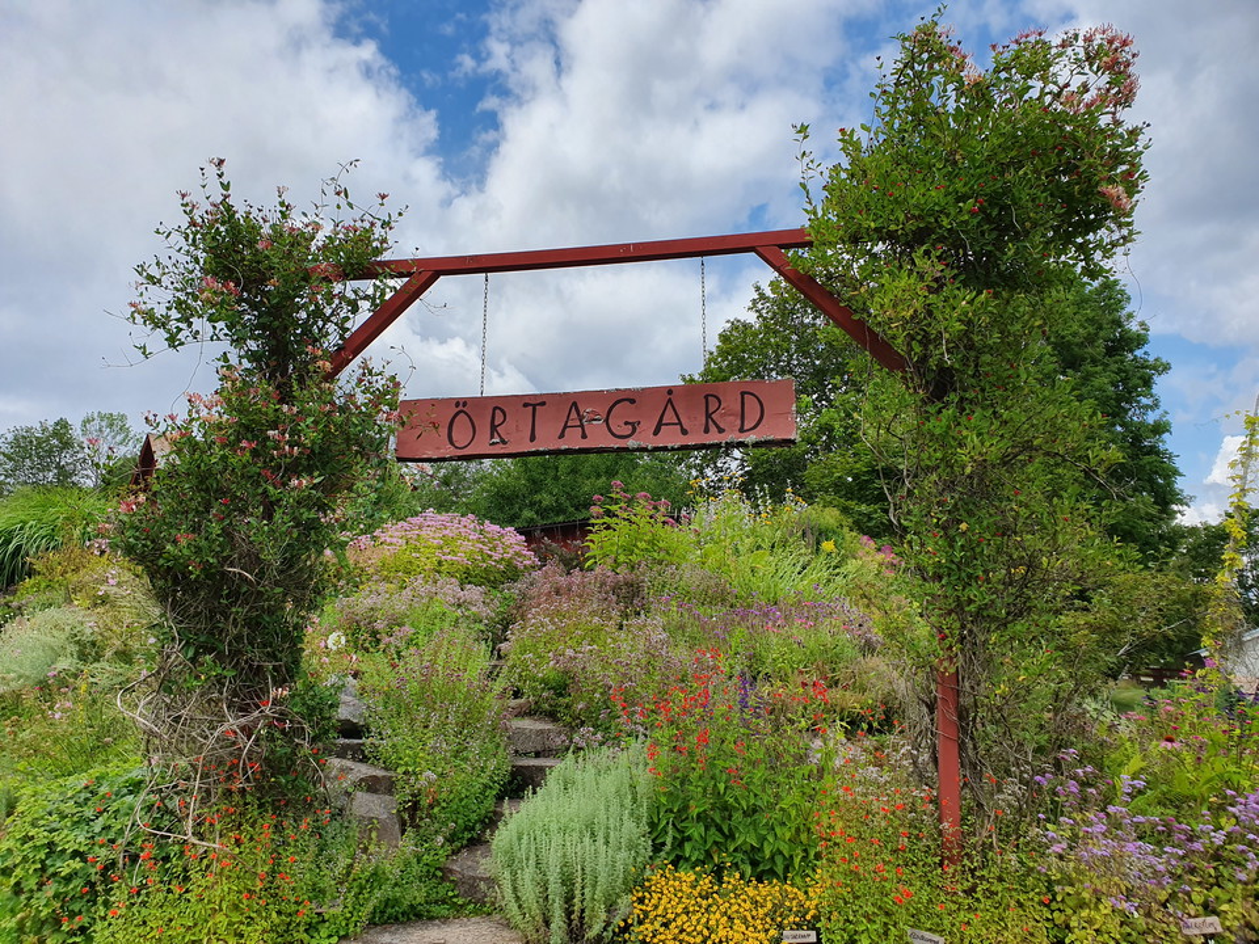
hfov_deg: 67.3
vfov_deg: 53.1
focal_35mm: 26
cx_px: 630
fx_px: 946
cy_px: 472
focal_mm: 4.32
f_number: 2.4
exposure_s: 1/1788
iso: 50
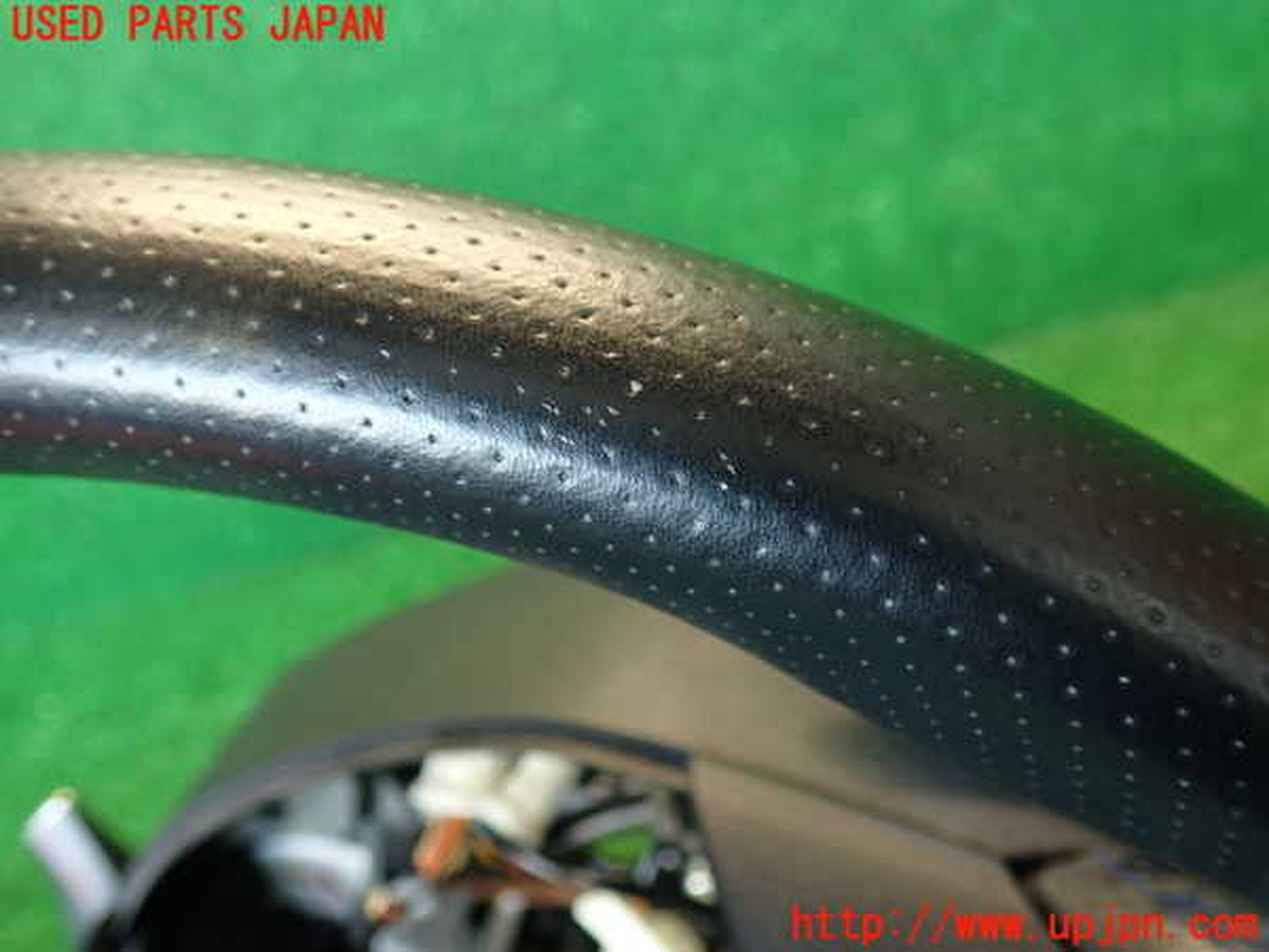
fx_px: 1173
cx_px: 634
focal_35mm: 32
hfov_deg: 56.8
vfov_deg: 44.2
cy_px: 476
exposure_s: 1/30
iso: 320
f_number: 2.4
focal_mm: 5.79
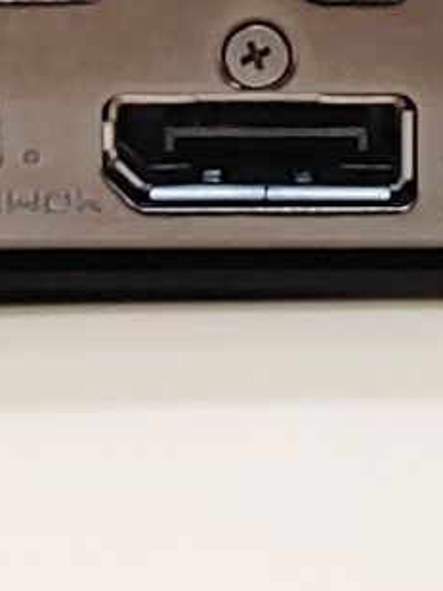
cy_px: -99
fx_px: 3888
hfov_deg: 6.5
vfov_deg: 8.6
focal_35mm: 228
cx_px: 239
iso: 50
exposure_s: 1/120
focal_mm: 4.36
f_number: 1.8
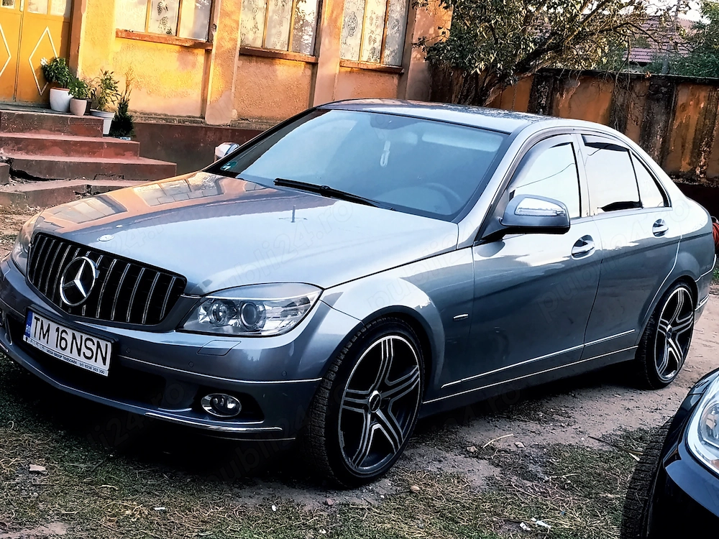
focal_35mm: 29
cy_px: 270
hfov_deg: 61.7
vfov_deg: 48.2
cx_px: 360
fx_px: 602
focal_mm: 4.22
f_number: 1.8
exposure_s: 1/100
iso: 50
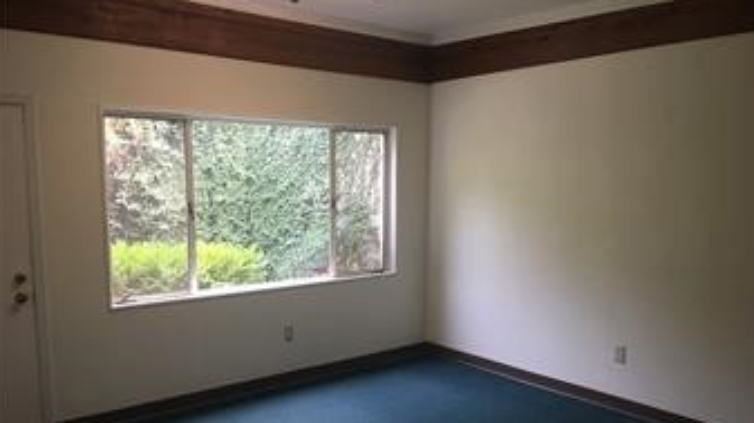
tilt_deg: -6.0
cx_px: 375
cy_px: 266
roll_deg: -0.2
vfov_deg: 36.4
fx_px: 639
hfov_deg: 61.1
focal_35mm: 32
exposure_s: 1/17
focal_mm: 4.15
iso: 50
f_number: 2.2
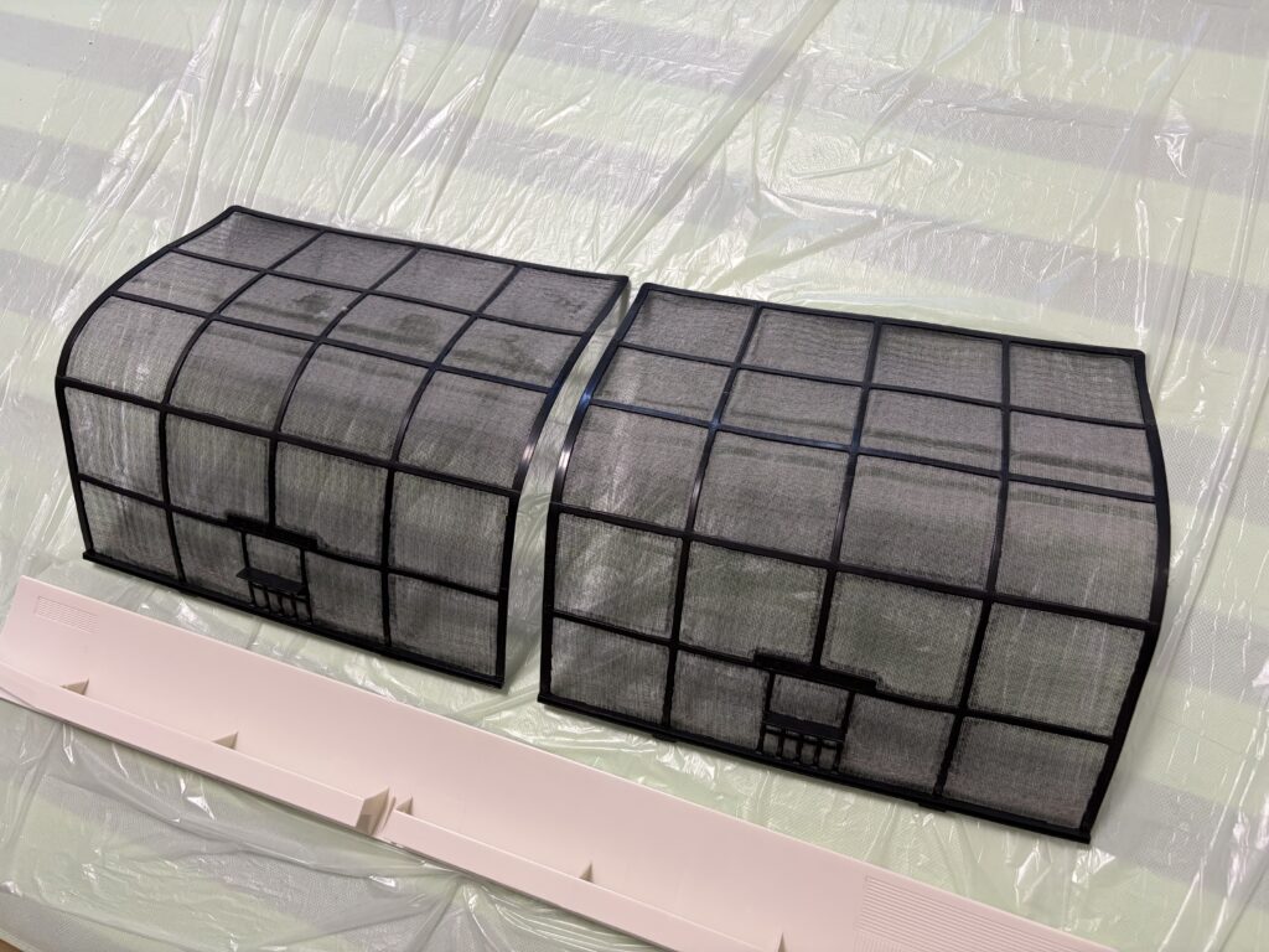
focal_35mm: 26
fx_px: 953
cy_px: 476
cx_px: 634
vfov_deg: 53.1
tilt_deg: -71.8
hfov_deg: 67.3
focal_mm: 5.96
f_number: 1.6
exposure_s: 1/50
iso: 100
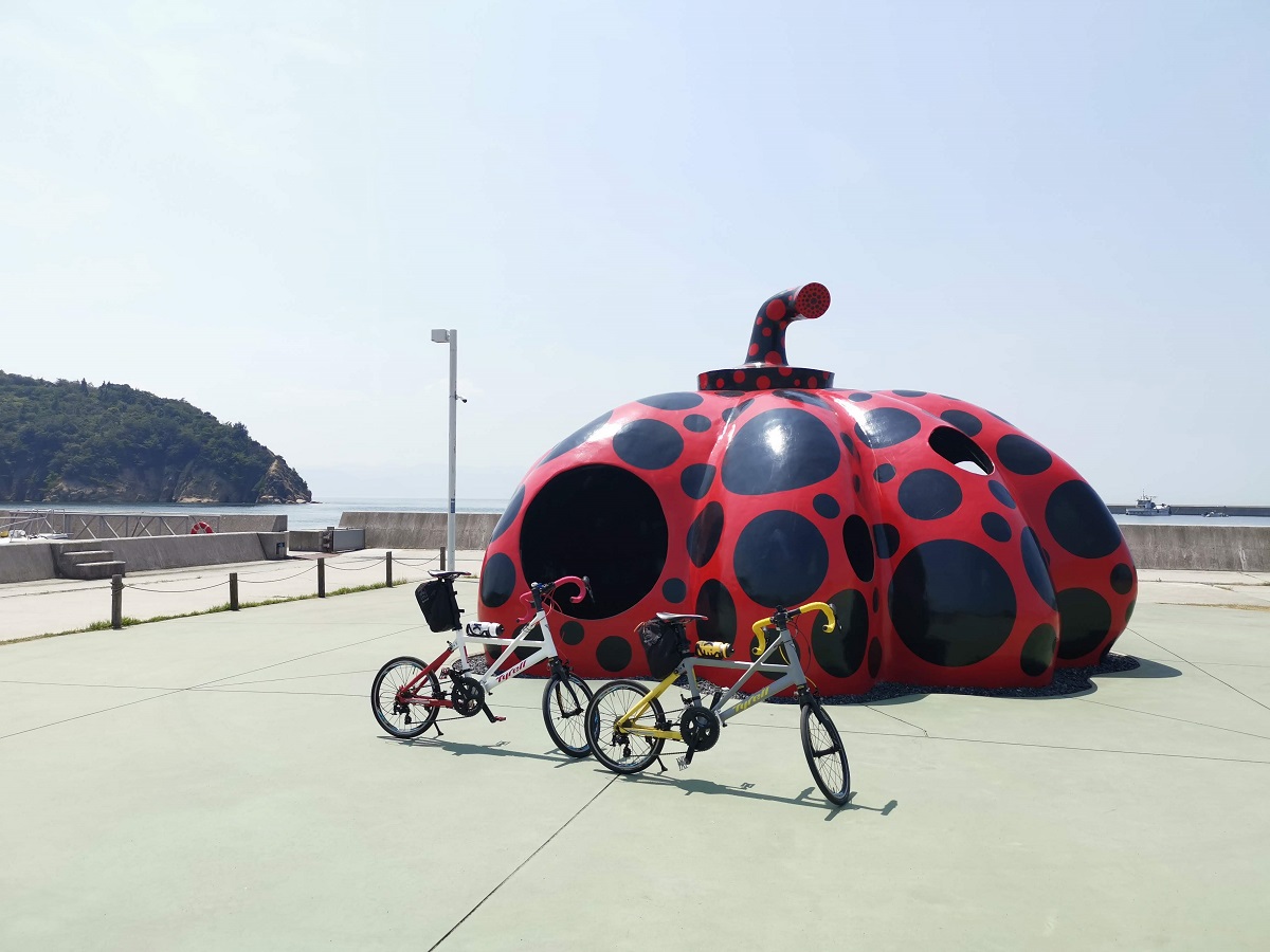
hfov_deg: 65.3
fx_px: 991
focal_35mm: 27
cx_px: 635
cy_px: 476
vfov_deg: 51.4
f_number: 1.8
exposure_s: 1/2016
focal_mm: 5.58
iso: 50
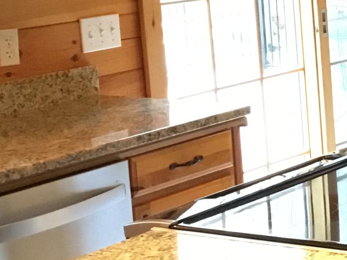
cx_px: 541
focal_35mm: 118
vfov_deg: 12.5
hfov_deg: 15.3
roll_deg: +2.0
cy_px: 26
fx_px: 1183
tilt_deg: -6.8
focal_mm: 3.3
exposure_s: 1/20
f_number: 2.4
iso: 200
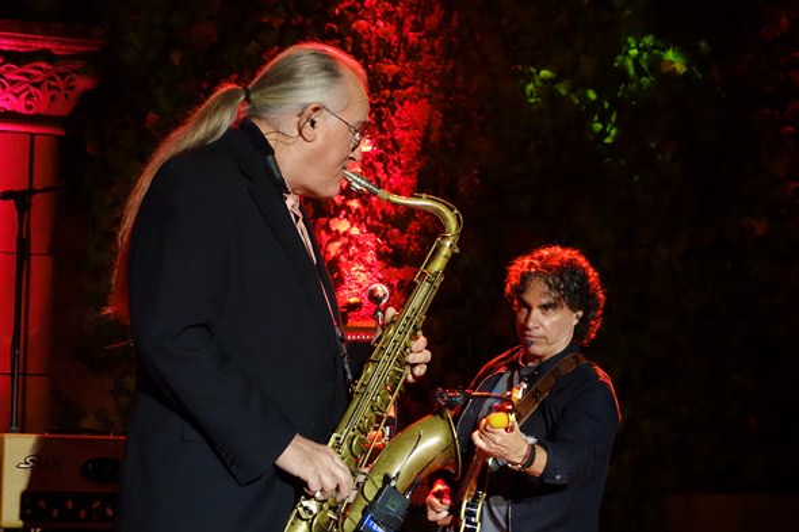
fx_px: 2219
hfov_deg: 20.4
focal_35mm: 100
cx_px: 400
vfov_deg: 13.7
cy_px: 266
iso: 2500
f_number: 4.9
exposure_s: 1/100
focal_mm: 37.1
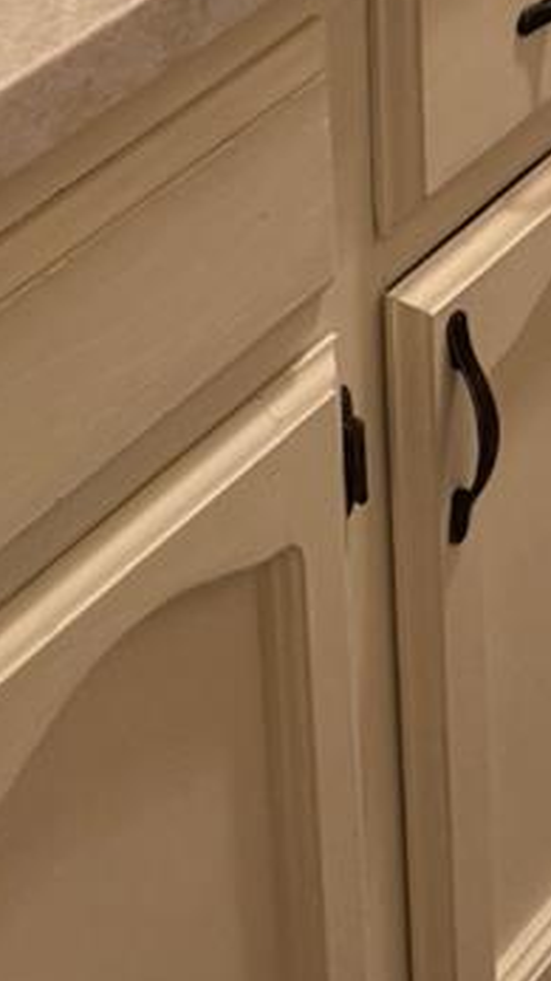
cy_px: -821
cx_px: 1033
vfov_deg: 15.9
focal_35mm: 113
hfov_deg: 10.1
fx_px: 2937
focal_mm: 6.76
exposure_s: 1/60
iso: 160
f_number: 1.78
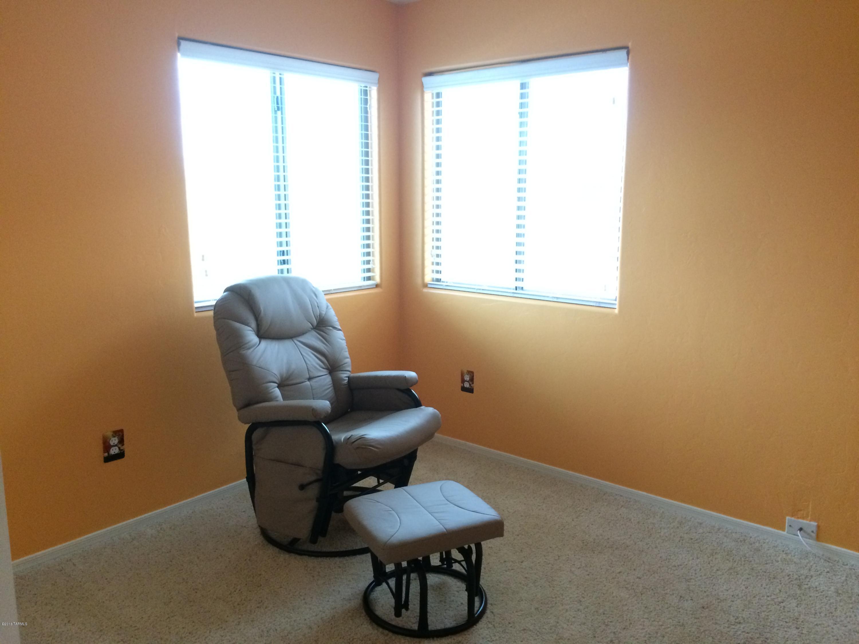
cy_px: 322
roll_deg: +0.7
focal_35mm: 29
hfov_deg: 61.7
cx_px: 430
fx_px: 720
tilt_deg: -11.2
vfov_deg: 48.2
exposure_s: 1/30
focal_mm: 4.15
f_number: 2.2
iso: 320
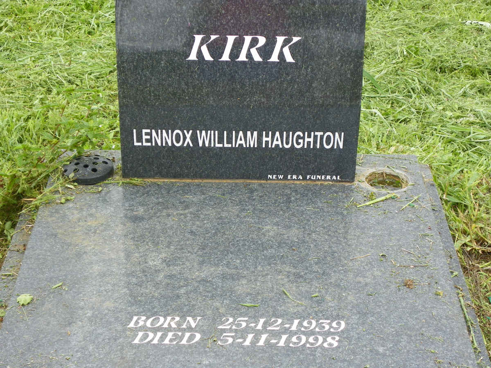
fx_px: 1106
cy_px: 184
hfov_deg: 25.0
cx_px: 246
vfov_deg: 18.9
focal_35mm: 78
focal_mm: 13.8
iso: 64
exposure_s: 1/80
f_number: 4
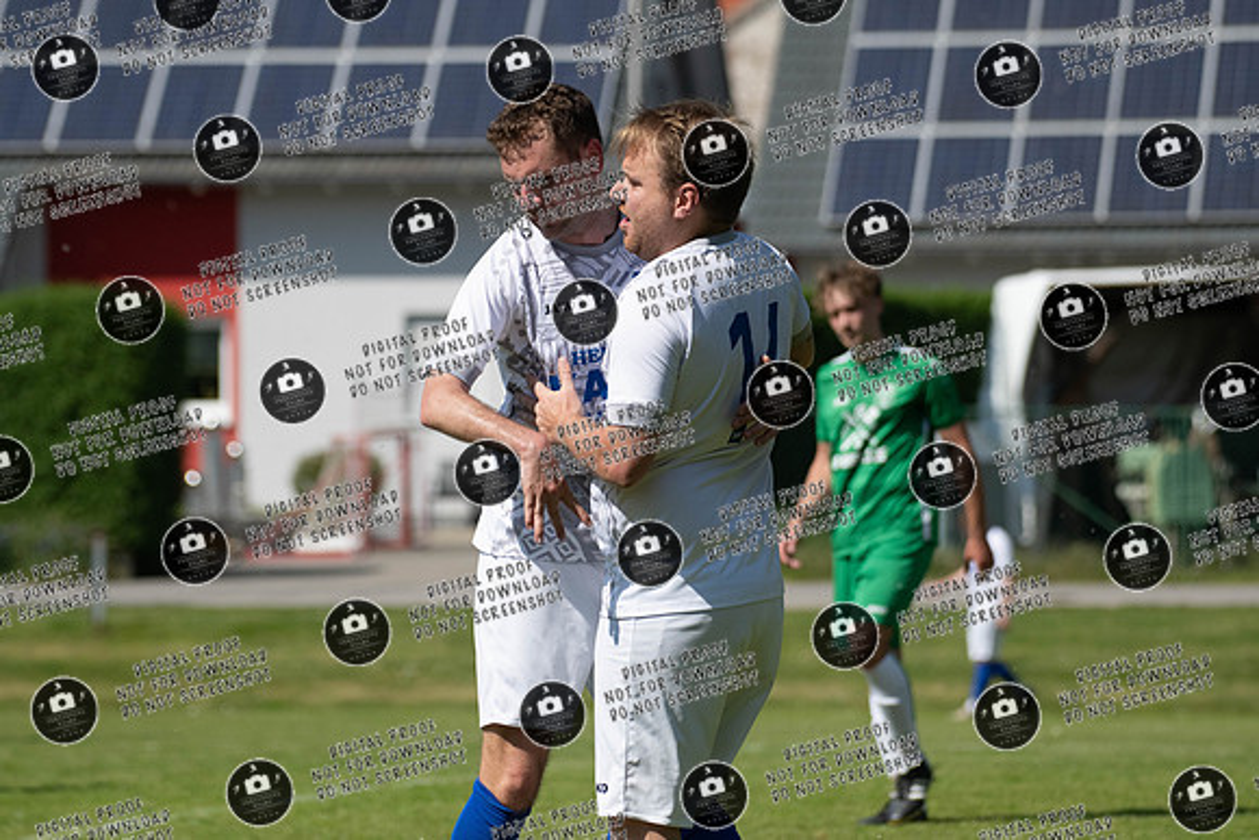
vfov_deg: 6.2
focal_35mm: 222
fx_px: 7782
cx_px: 693
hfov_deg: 9.2
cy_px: 377
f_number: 5.6
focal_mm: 200
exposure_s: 1/8000
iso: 800
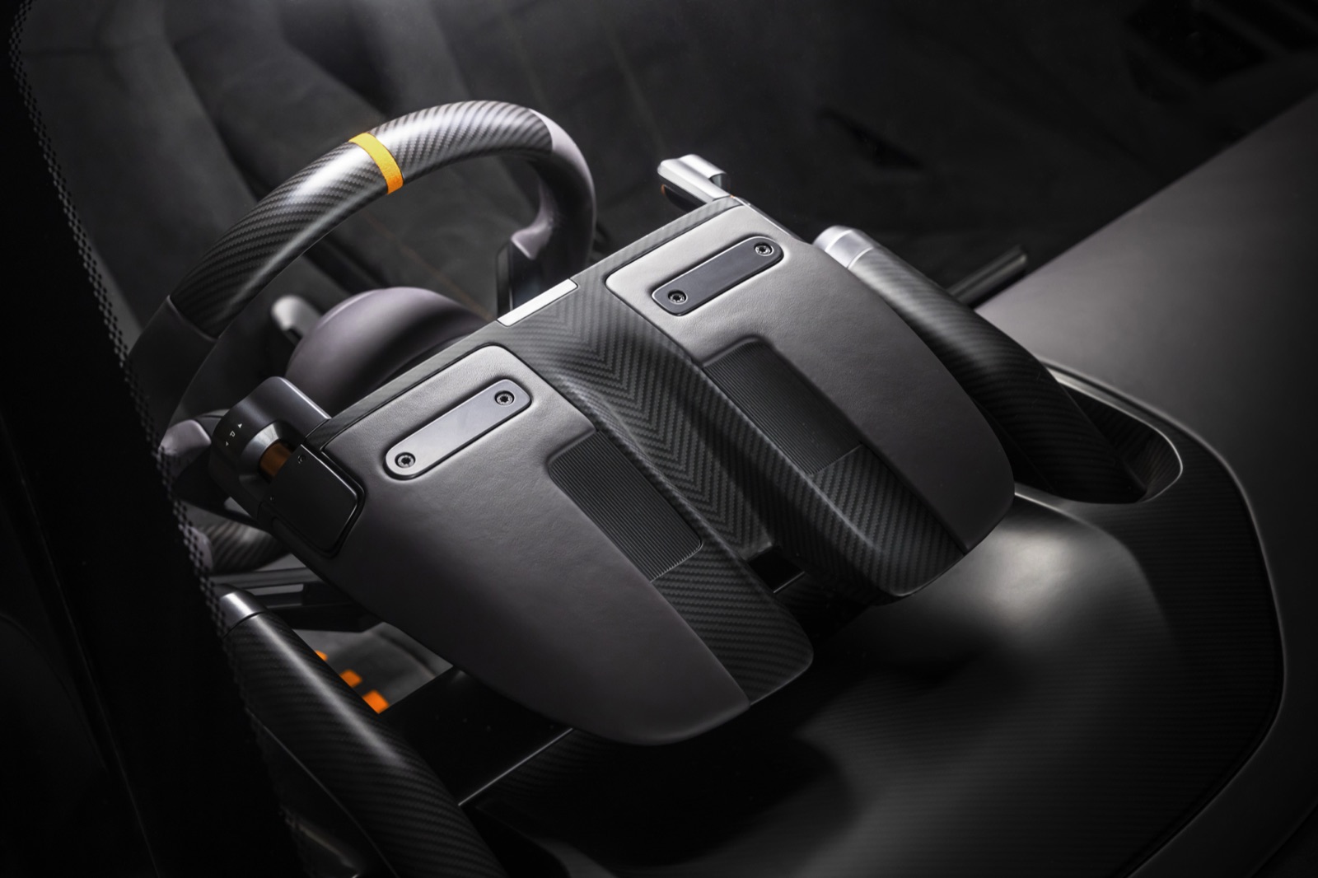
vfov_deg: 19.4
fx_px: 2562
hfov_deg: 28.8
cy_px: 439
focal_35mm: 70
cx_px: 659
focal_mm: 70
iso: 2000
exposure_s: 1/60
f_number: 5.6
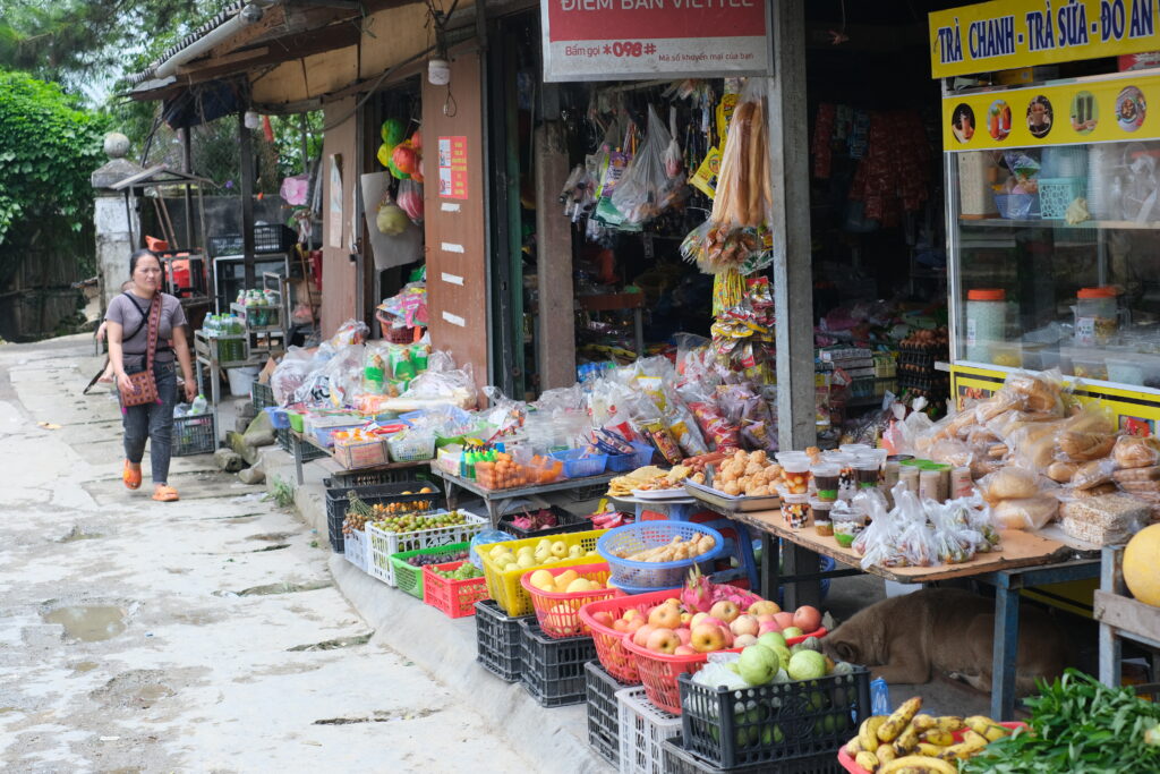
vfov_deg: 25.5
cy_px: 387
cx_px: 580
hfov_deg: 37.5
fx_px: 1708
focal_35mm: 53
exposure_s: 1/640
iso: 320
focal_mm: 35
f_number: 4
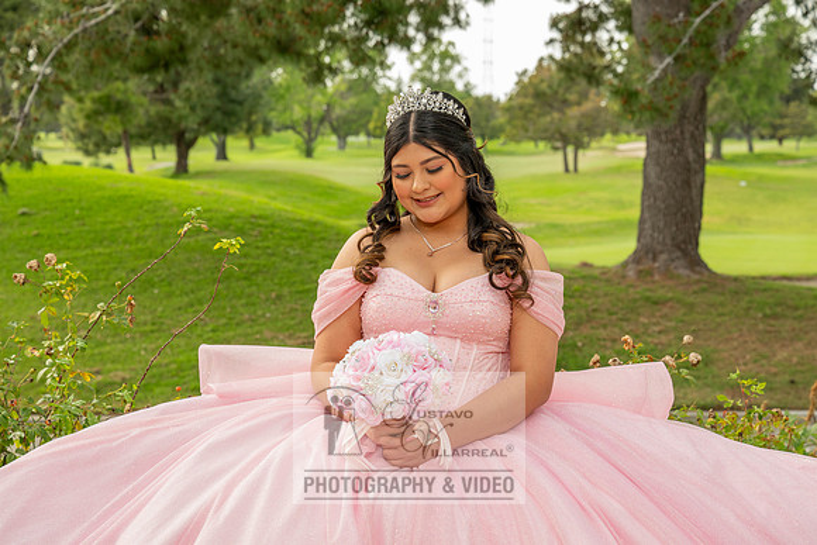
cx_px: 408
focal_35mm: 70
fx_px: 1589
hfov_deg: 28.8
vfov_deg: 19.5
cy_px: 272
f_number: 6.3
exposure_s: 1/200
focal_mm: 70
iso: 320
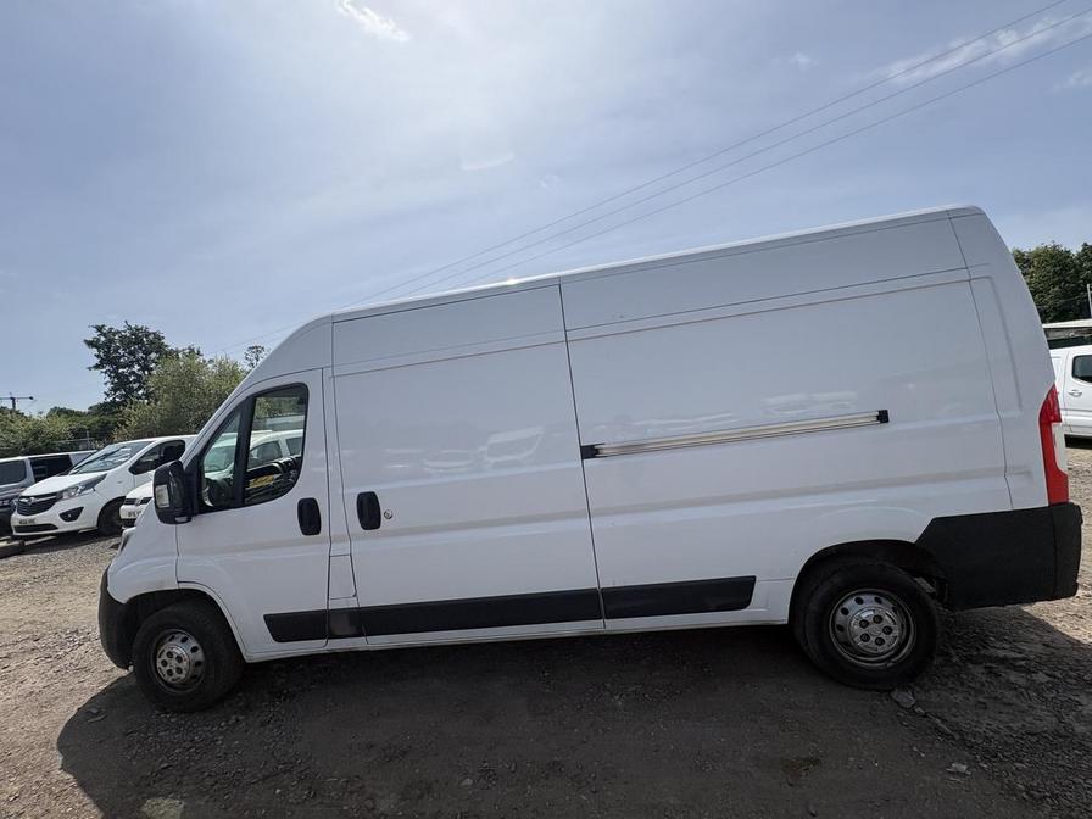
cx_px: 546
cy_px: 410
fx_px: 442
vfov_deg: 85.7
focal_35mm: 14
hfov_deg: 102.1
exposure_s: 1/2494
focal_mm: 2.22
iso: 50
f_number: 2.2
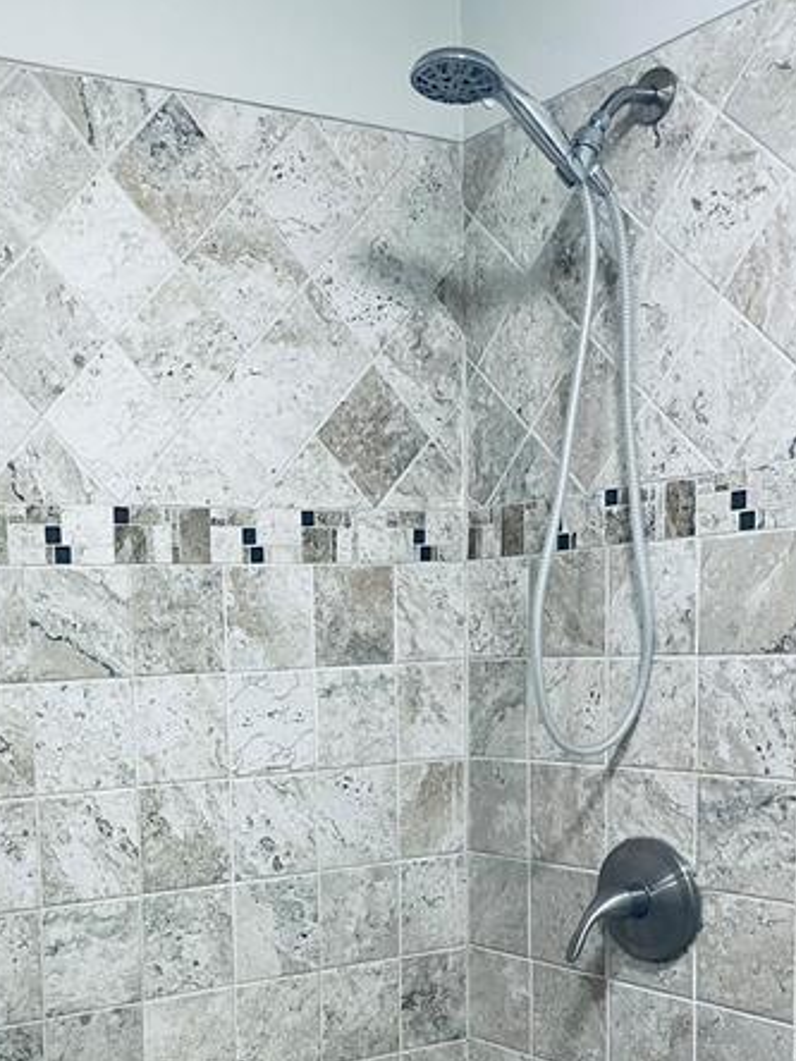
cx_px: 160
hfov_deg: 31.4
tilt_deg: -5.8
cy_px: 820
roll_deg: +2.7
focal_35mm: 45
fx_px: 1380
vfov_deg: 40.6
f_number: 1.6
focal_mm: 4.2
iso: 125
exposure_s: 1/60
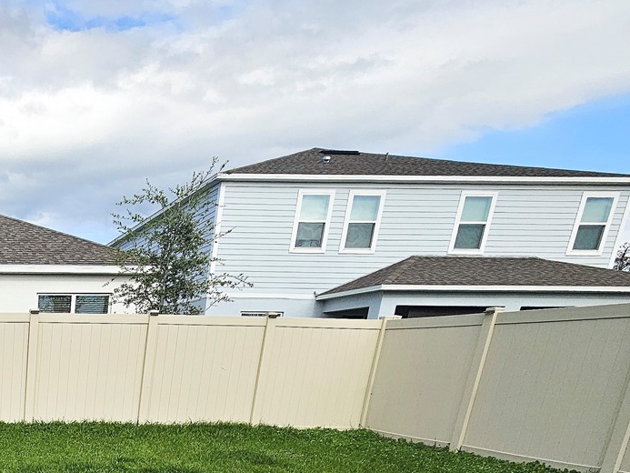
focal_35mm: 30
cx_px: -75
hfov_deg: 44.4
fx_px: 546
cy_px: 537
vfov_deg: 37.8
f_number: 2.2
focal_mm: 2.2
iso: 50
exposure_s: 1/1780
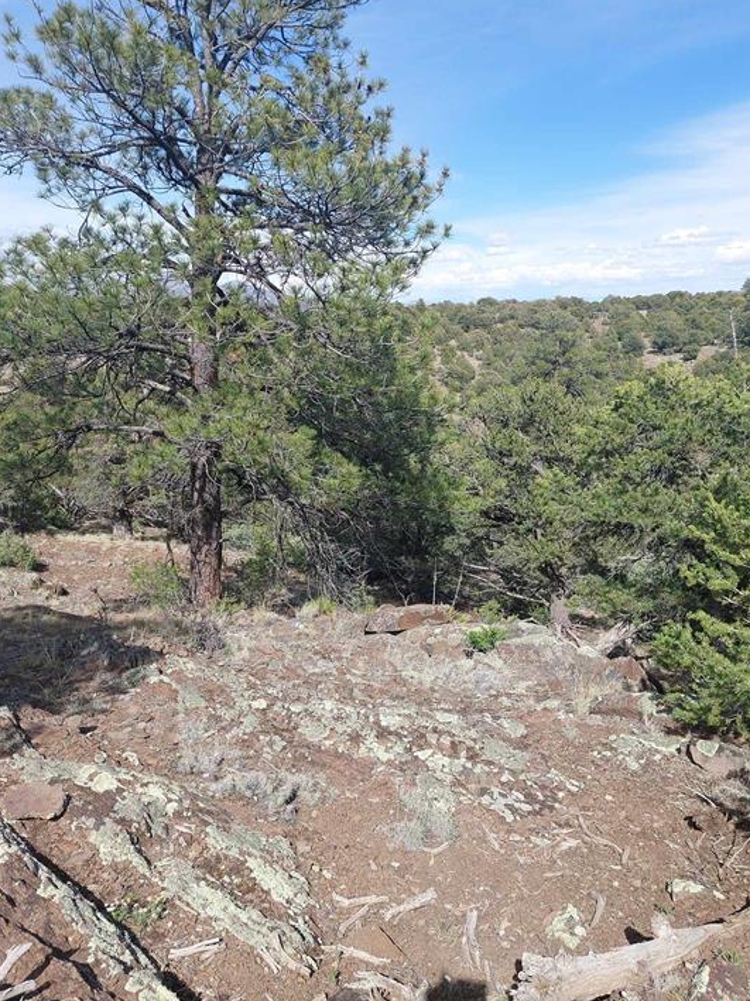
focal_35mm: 26
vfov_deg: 67.3
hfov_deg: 53.0
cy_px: 472
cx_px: 381
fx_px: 752
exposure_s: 1/1377
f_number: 1.8
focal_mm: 5.23
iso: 40
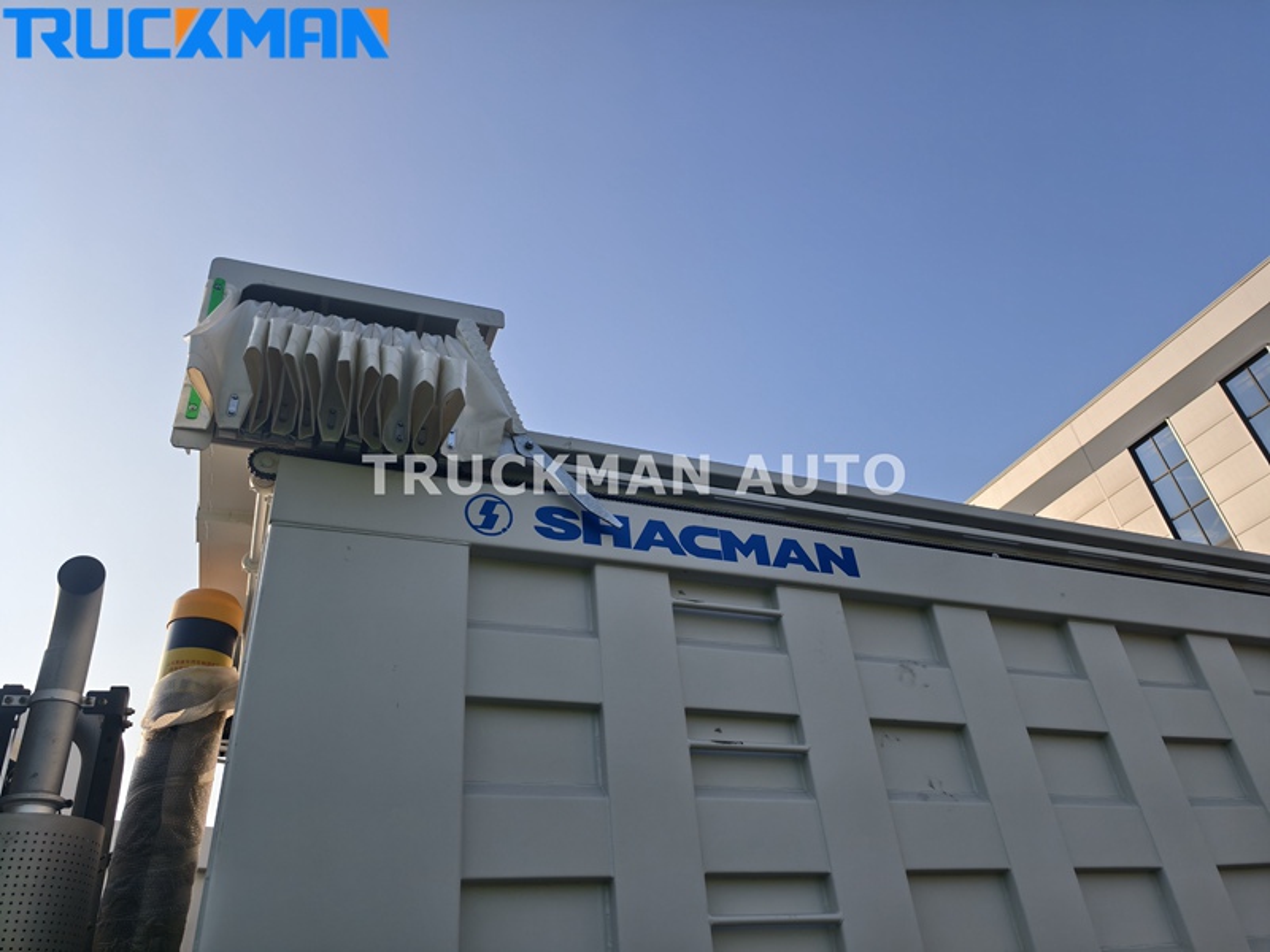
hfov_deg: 73.9
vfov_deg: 58.9
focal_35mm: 23
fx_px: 844
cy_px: 476
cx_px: 635
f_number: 1.57
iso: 72
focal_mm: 5.6
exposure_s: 1/2674
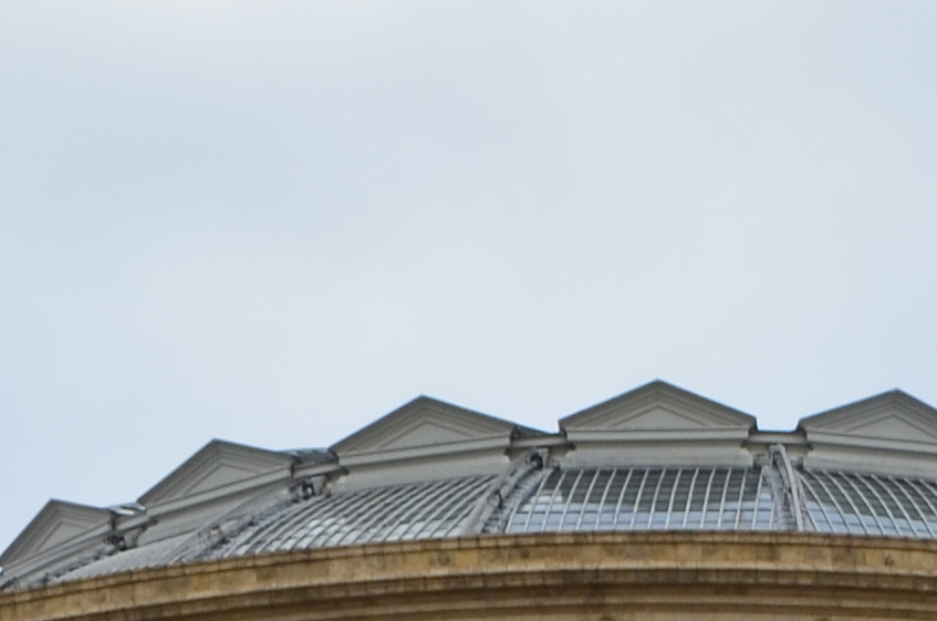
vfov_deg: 7.7
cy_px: 1758
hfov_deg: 12.9
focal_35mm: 157
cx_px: 928
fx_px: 4078
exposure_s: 1/100
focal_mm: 18
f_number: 11
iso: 200
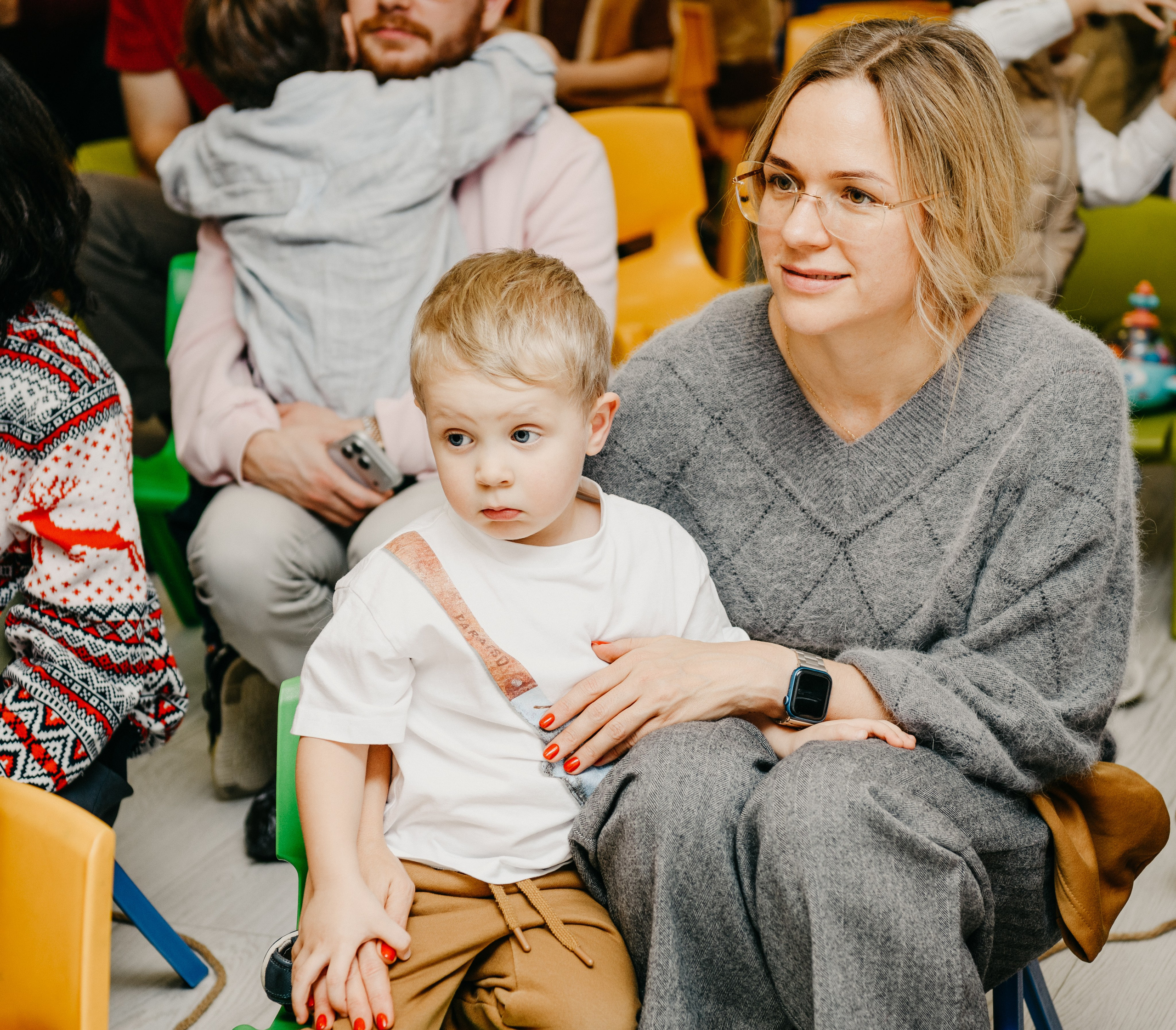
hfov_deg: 20.4
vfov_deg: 17.9
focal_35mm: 91
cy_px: 561
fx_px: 3272
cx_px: 616
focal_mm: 70
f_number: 4
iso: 250
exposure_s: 1/160
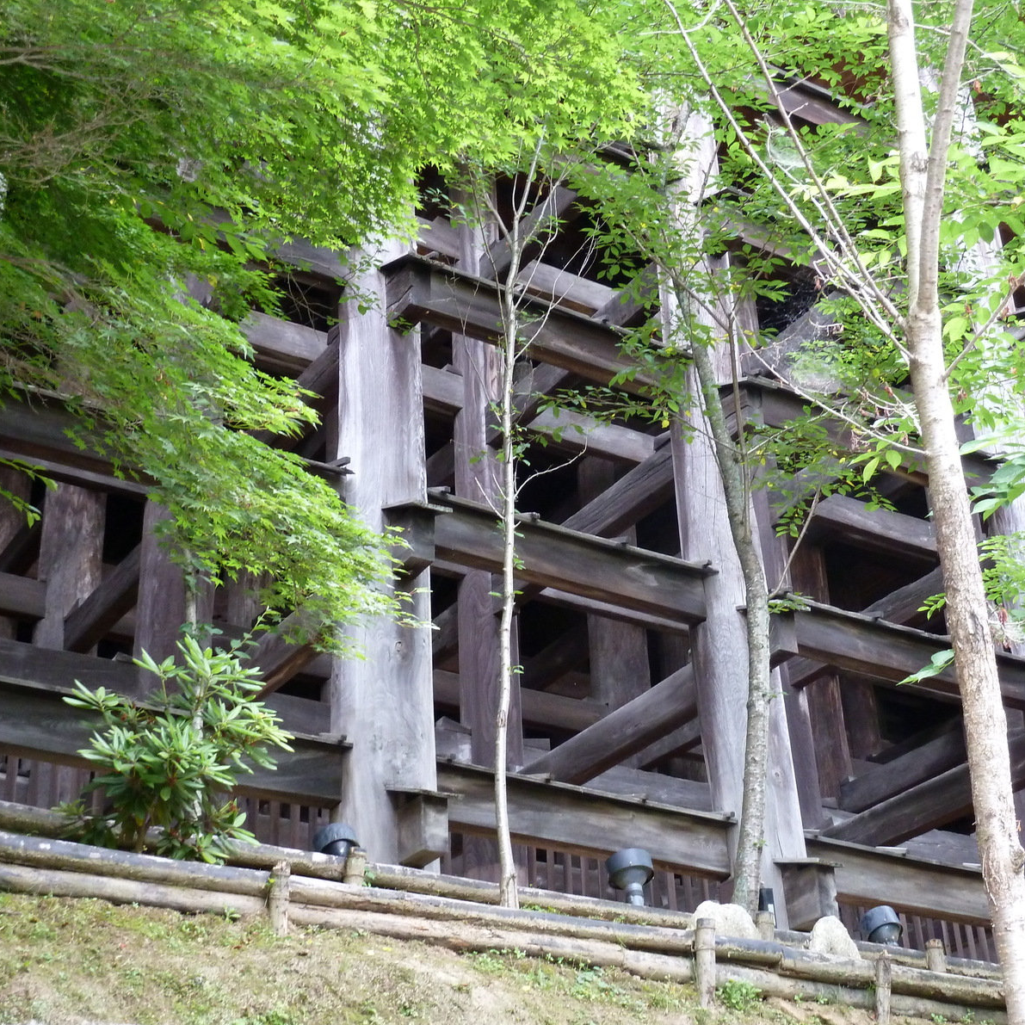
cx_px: 635
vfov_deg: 30.0
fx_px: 1910
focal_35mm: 57
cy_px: 516
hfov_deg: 29.9
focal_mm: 7.9
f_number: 3.8
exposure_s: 1/30
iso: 250
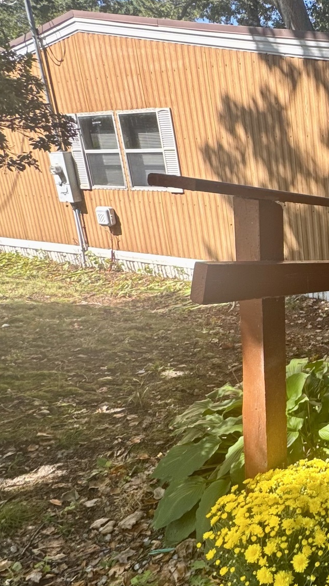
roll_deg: +2.7
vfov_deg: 62.5
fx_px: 481
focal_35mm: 31
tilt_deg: -17.5
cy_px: 263
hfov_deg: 30.3
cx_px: 422
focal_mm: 2.22
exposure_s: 1/164
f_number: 2.2
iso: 40
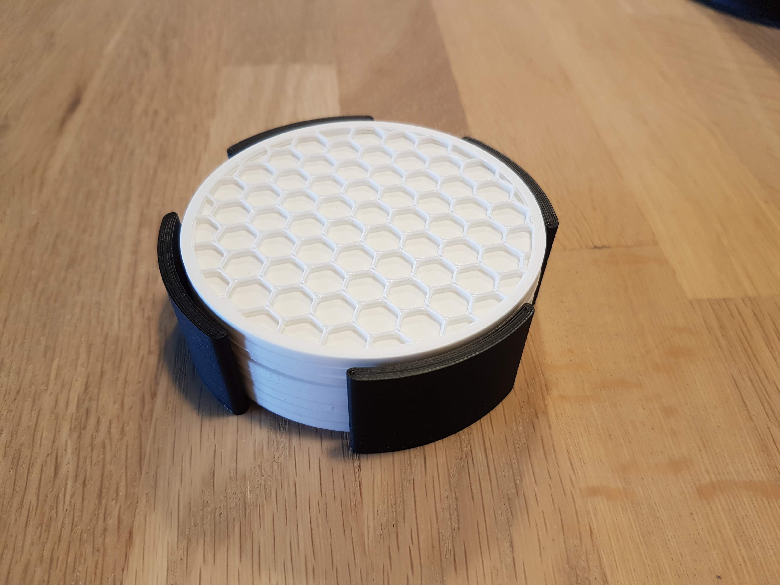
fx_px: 586
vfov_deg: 53.1
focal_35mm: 26
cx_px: 390
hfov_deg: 67.3
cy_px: 292
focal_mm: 4.2
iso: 64
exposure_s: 1/50
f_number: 1.7
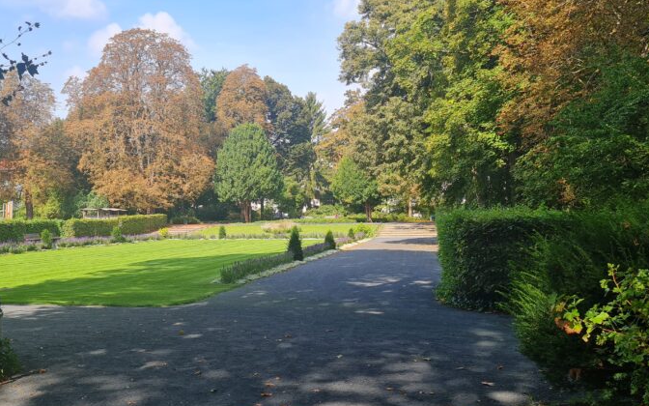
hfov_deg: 49.6
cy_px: 203
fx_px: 690
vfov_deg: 32.8
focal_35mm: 39
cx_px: 225
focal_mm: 5.4
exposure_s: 1/964
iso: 50
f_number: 1.8
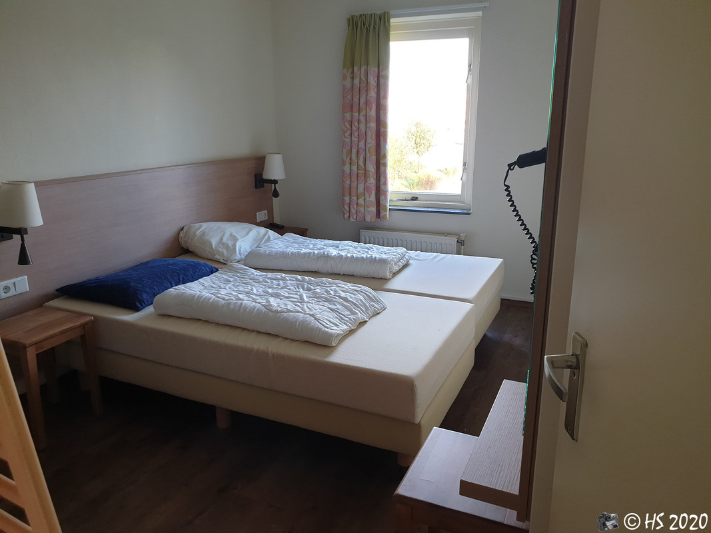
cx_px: 356
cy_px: 266
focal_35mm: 26
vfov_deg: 53.1
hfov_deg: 67.3
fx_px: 534
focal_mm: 4.3
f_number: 2.4
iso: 160
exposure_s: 1/49
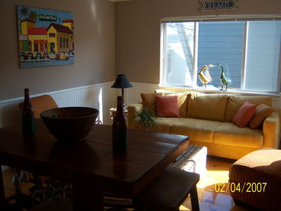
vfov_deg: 39.7
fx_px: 292
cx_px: 140
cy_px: 106
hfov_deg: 51.4
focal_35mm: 36
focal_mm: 7.5
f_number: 2.8
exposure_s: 1/125
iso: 80
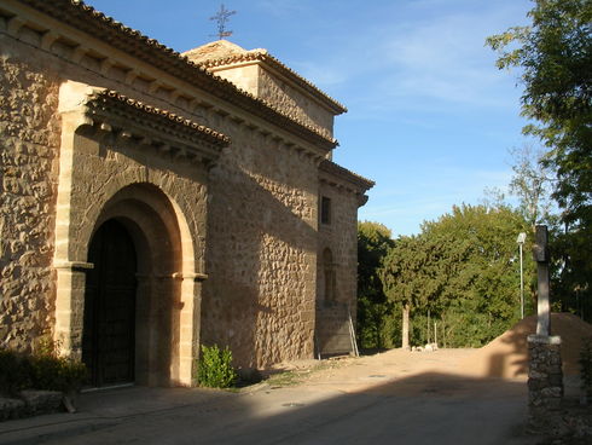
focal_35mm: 38
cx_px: 296
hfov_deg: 49.0
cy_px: 222
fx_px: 650
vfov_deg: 37.8
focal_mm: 5.8
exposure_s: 1/183
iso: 50
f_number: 5.6
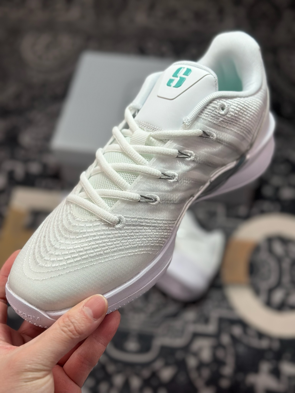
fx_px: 545
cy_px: 196
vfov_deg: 39.7
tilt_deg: -56.0
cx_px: 148
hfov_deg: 30.3
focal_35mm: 48
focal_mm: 6.86
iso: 80
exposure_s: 1/1695
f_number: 1.78
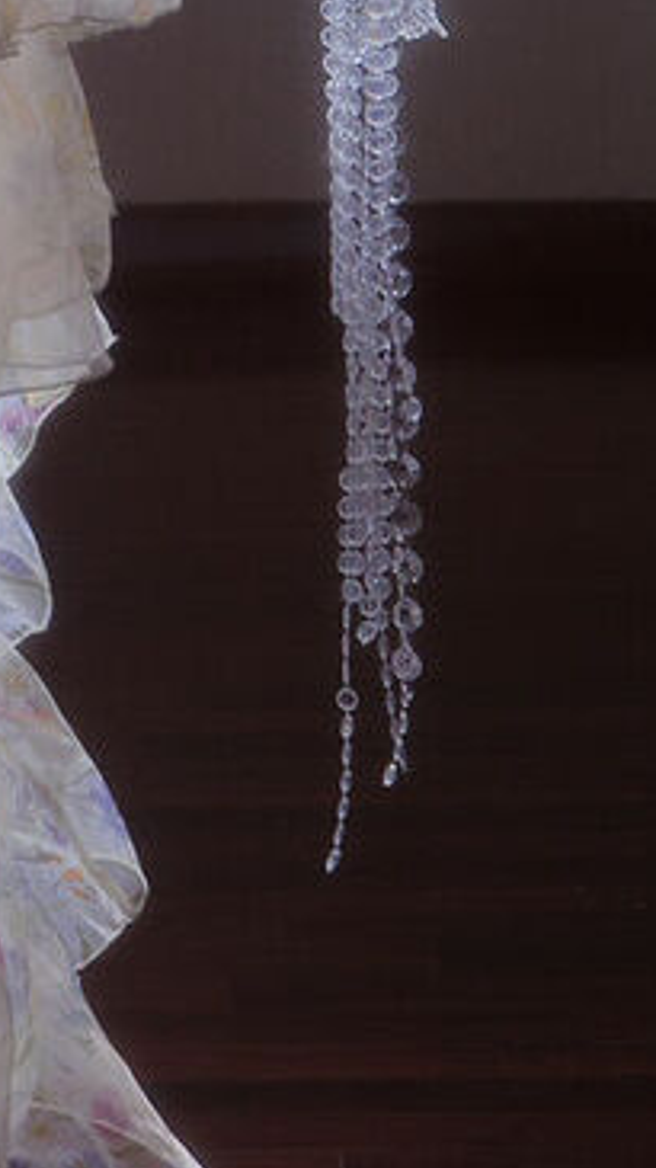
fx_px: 6440
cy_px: -920
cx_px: -208
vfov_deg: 9.8
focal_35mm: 208
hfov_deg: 5.8
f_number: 4
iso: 800
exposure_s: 1/200
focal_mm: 47
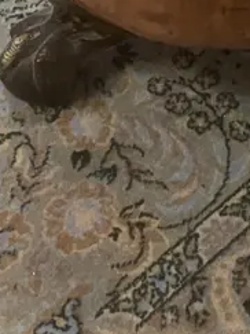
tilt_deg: -38.7
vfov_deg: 14.9
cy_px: -235
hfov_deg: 12.5
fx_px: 1137
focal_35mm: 118
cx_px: 216
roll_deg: +1.3
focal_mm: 3.99
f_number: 1.8
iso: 320
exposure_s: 1/56
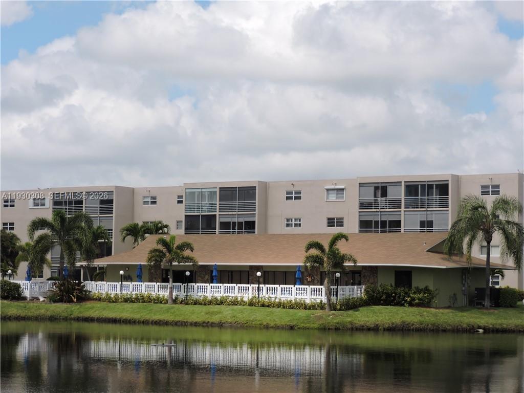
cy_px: 196
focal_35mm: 85
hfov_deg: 23.0
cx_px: 262
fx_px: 1287
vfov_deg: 17.4
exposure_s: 1/1250
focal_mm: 15.2
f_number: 4
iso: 110
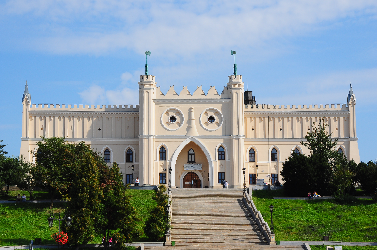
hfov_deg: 26.0
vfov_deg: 17.4
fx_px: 816
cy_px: 125
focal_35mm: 78
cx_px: 188
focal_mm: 52
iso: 200
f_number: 9
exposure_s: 1/400
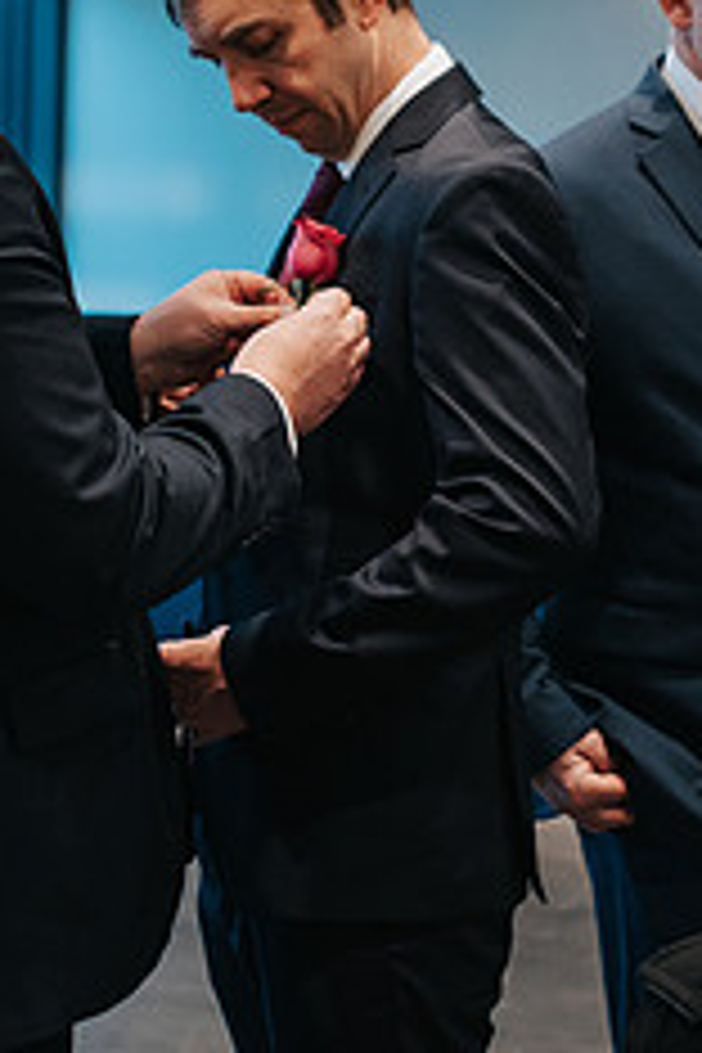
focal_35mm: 96
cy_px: 266
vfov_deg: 21.1
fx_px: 2808
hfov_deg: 14.3
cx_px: 338
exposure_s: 1/320
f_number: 3.2
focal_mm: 50
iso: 1000
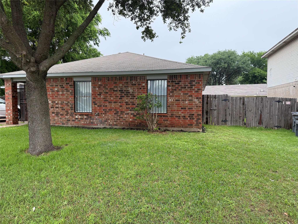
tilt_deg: -1.8
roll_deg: +0.0
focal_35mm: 24
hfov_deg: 71.6
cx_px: 149
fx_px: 207
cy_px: 112
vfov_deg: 56.8
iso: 100
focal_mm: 6.76
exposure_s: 1/735
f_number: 1.78
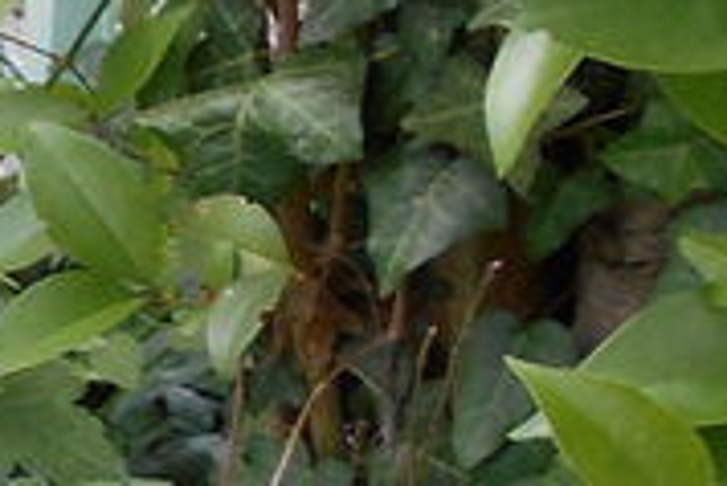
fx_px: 3072
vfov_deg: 8.8
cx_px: -1058
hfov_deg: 11.2
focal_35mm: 152
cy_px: 743
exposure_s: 1/60
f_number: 3.2
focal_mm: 4.6
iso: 80
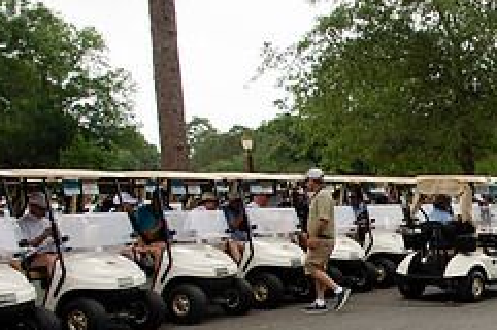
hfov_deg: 28.2
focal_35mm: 65
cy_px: 311
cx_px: 544
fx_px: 896
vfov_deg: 20.3
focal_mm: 18
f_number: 9
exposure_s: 1/500
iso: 400
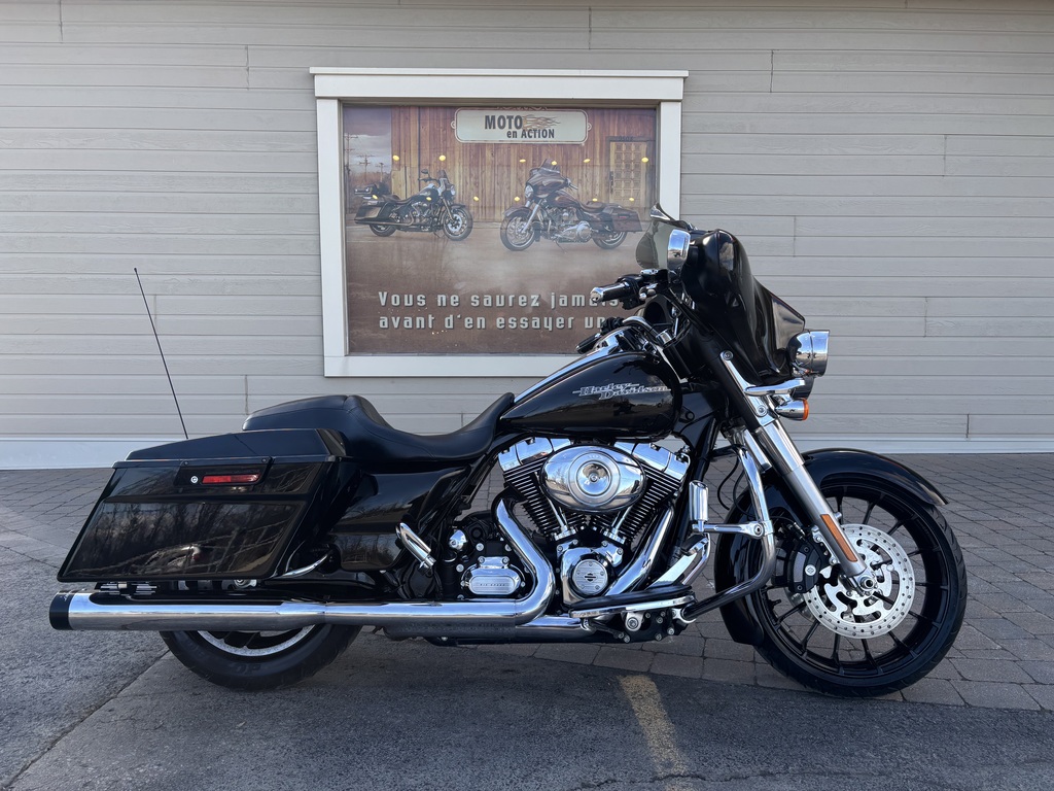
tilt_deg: -3.6
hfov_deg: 67.3
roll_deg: +0.7
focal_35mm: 26
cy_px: 396
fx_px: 792
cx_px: 527
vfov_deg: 53.1
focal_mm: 5.96
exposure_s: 1/531
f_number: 1.6
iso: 50
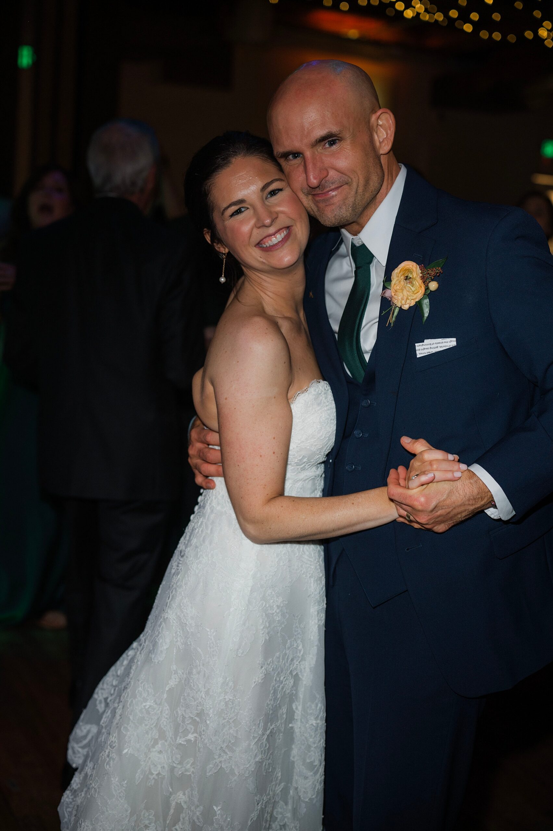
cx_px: 276
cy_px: 416
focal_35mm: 50
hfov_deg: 27.0
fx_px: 1154
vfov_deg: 39.6
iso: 500
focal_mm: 50
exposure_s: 1/200
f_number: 2.8
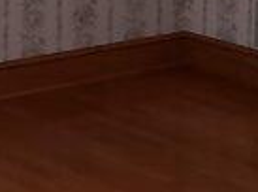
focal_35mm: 195
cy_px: -47
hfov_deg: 10.1
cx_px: 55
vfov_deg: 7.5
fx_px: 1450
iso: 250
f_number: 2.4
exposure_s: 1/60
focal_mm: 4.3
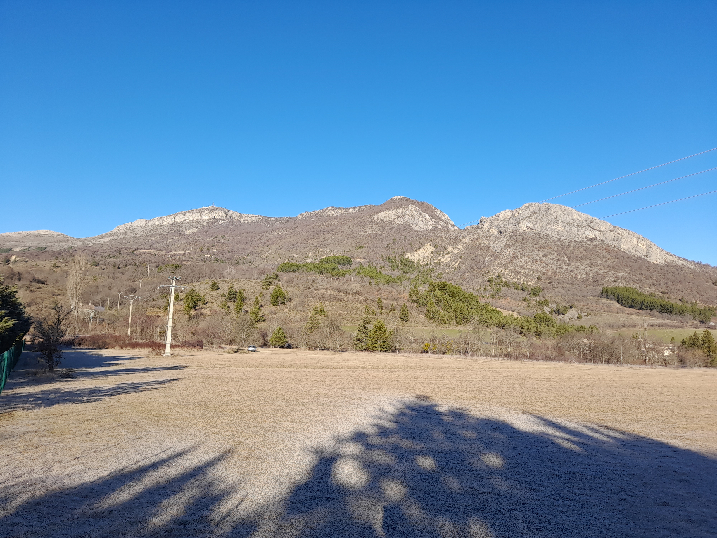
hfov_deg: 69.4
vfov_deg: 54.9
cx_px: 358
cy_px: 269
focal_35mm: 25
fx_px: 518
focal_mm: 4.6
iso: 20
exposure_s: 1/401
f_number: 2
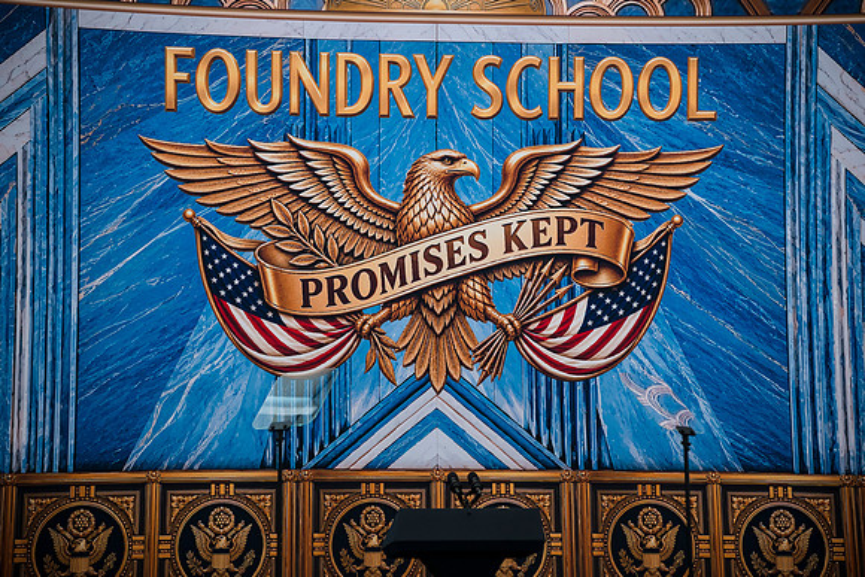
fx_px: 2331
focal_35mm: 97
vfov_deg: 14.1
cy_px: 288
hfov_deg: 21.0
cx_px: 432
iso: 400
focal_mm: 97
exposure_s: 1/200
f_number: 2.8
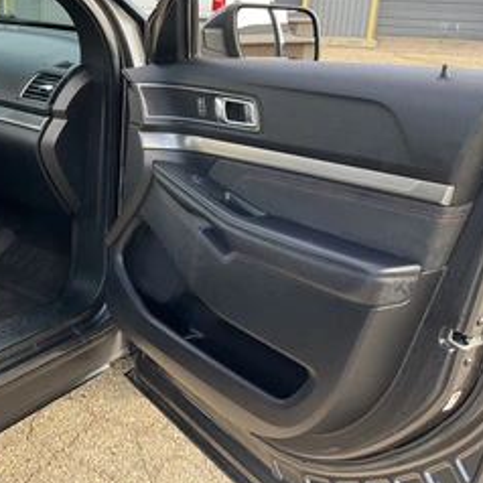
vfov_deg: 39.0
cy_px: 195
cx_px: 85
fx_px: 679
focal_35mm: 43
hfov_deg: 37.5
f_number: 1.8
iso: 25
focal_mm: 3
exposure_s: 1/122
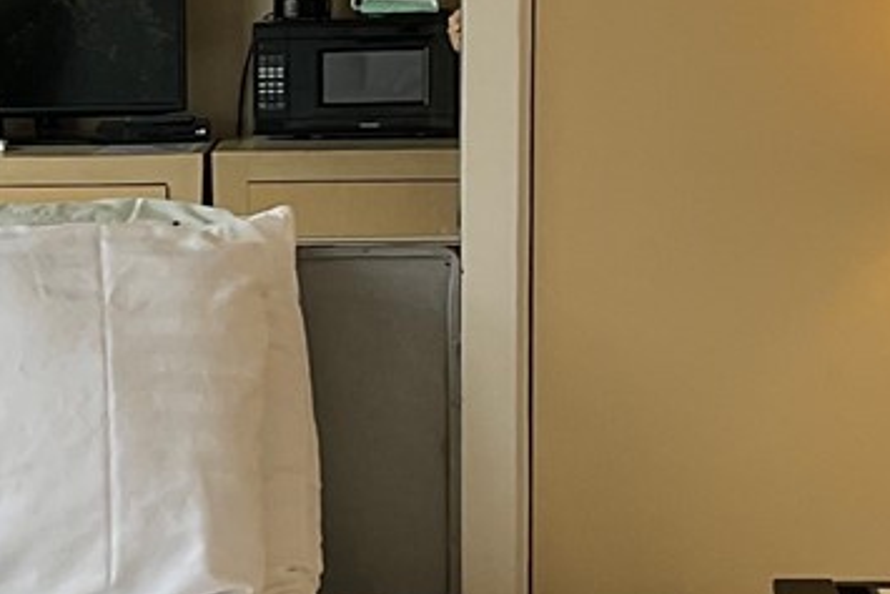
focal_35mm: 136
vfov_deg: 10.1
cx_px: -449
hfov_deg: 14.1
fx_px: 3363
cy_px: 391
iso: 16
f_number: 1.8
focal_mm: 3
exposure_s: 1/168
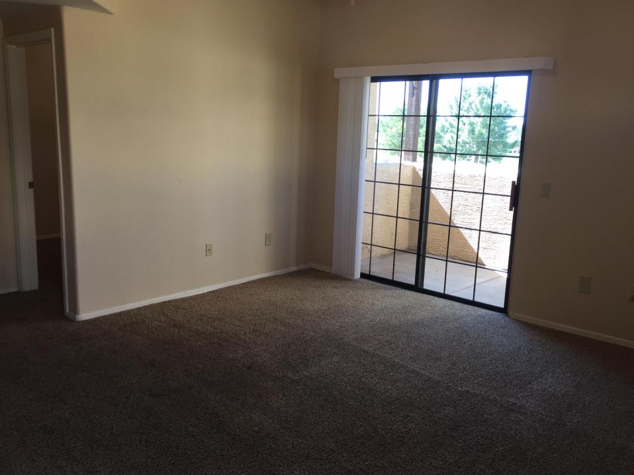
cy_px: 239
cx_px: 302
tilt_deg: -11.4
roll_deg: -2.9
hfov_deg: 58.3
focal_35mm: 31
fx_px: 568
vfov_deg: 45.4
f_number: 2.2
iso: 32
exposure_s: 1/60
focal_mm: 4.15
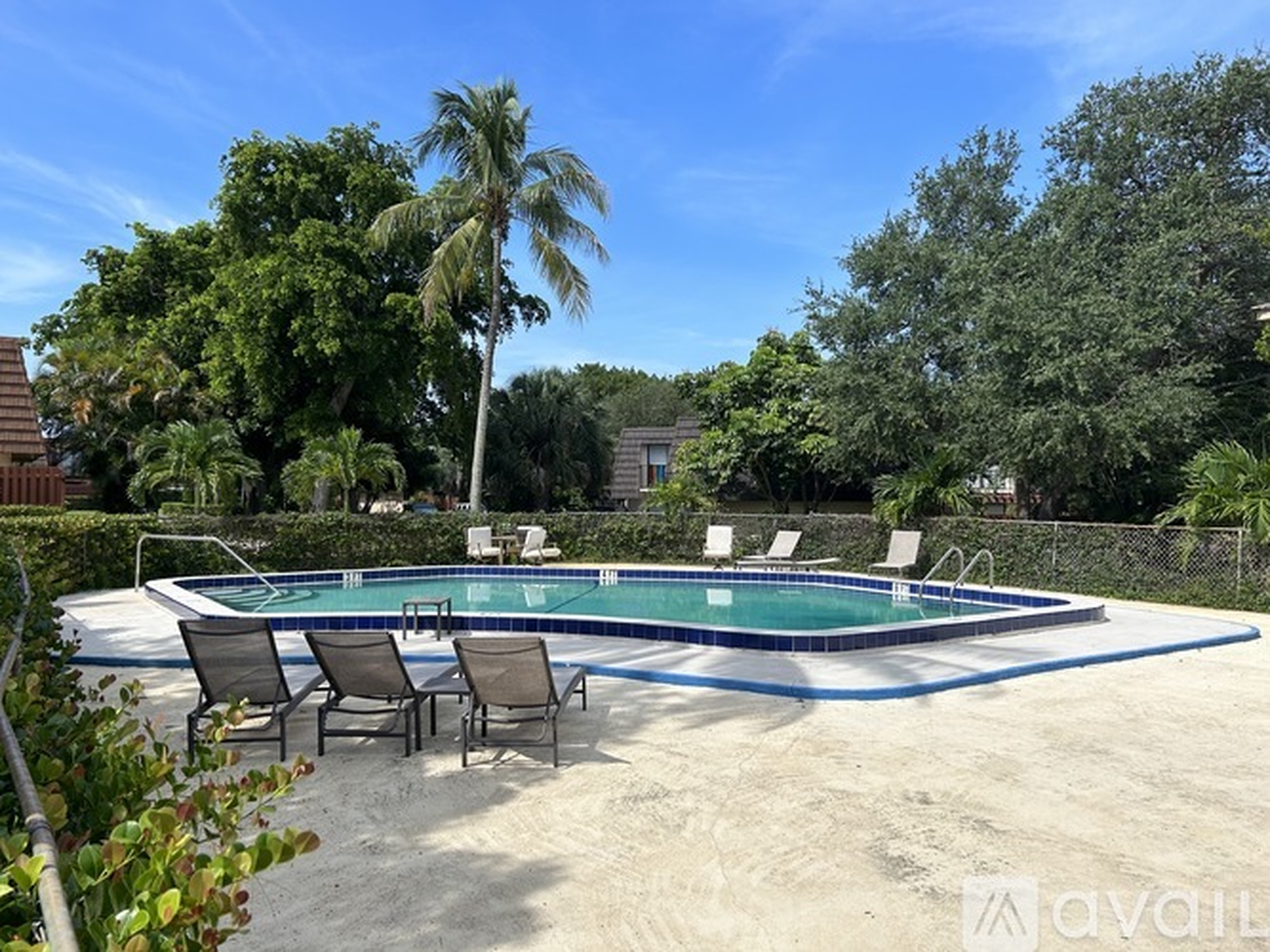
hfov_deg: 67.3
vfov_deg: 53.0
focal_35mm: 26
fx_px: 954
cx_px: 635
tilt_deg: +0.6
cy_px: 476
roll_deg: +0.3
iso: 50
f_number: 1.5
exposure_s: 1/4115
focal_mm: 5.7
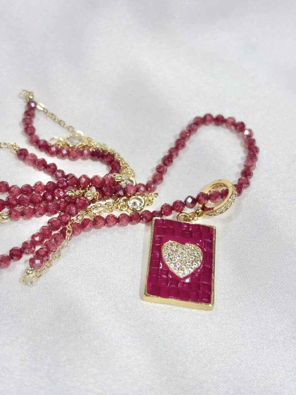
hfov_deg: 28.0
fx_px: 593
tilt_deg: -38.0
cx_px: 148
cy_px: 198
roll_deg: +4.1
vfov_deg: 36.8
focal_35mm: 52
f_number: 1.6
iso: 32
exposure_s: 1/221
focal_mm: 5.96
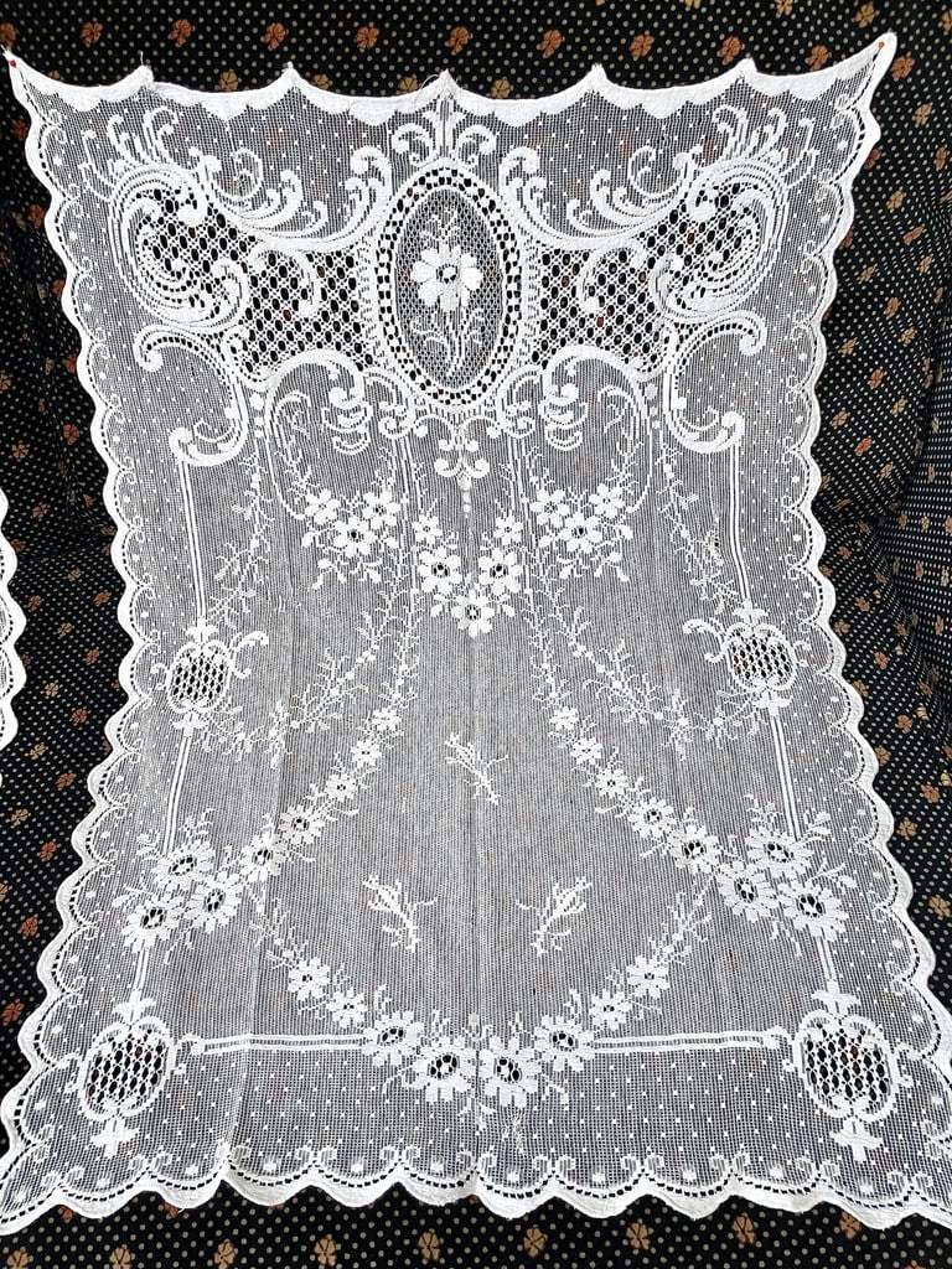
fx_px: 953
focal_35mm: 26
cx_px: 476
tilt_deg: -54.2
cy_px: 634
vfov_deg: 67.3
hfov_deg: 53.1
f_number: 1.6
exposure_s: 1/60
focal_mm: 4.2
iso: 250
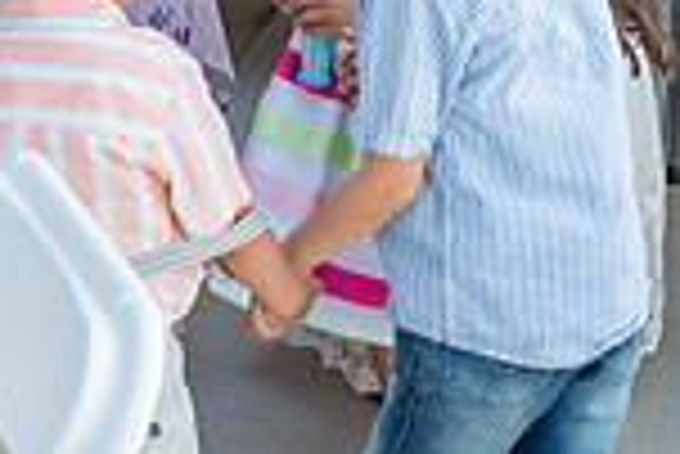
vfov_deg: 9.5
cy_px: -362
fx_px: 2609
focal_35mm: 138
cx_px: 207
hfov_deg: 14.8
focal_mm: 36
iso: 200
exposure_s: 1/250
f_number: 4.5
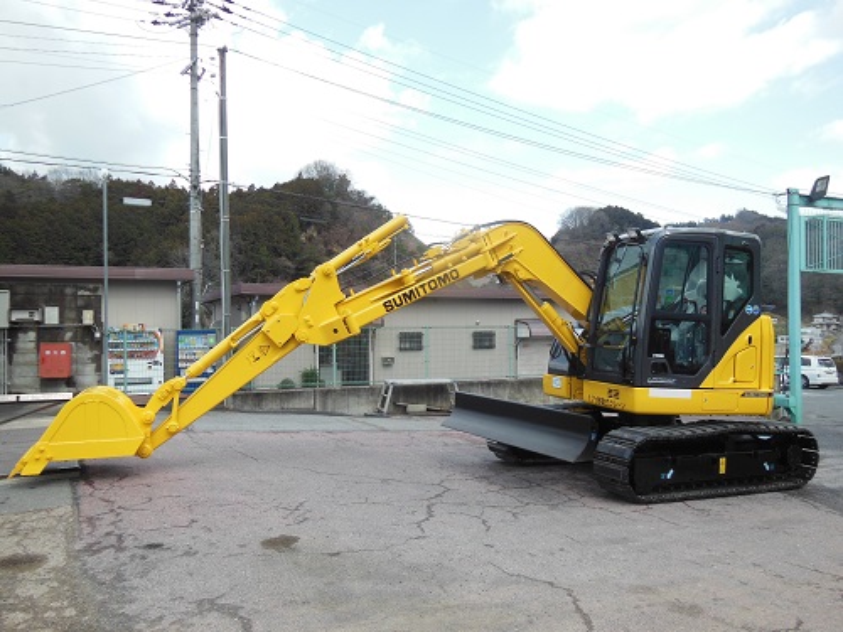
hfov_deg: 61.7
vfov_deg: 48.2
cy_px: 316
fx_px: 706
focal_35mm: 29
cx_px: 422
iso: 125
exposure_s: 1/400
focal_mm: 5.2
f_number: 3.7
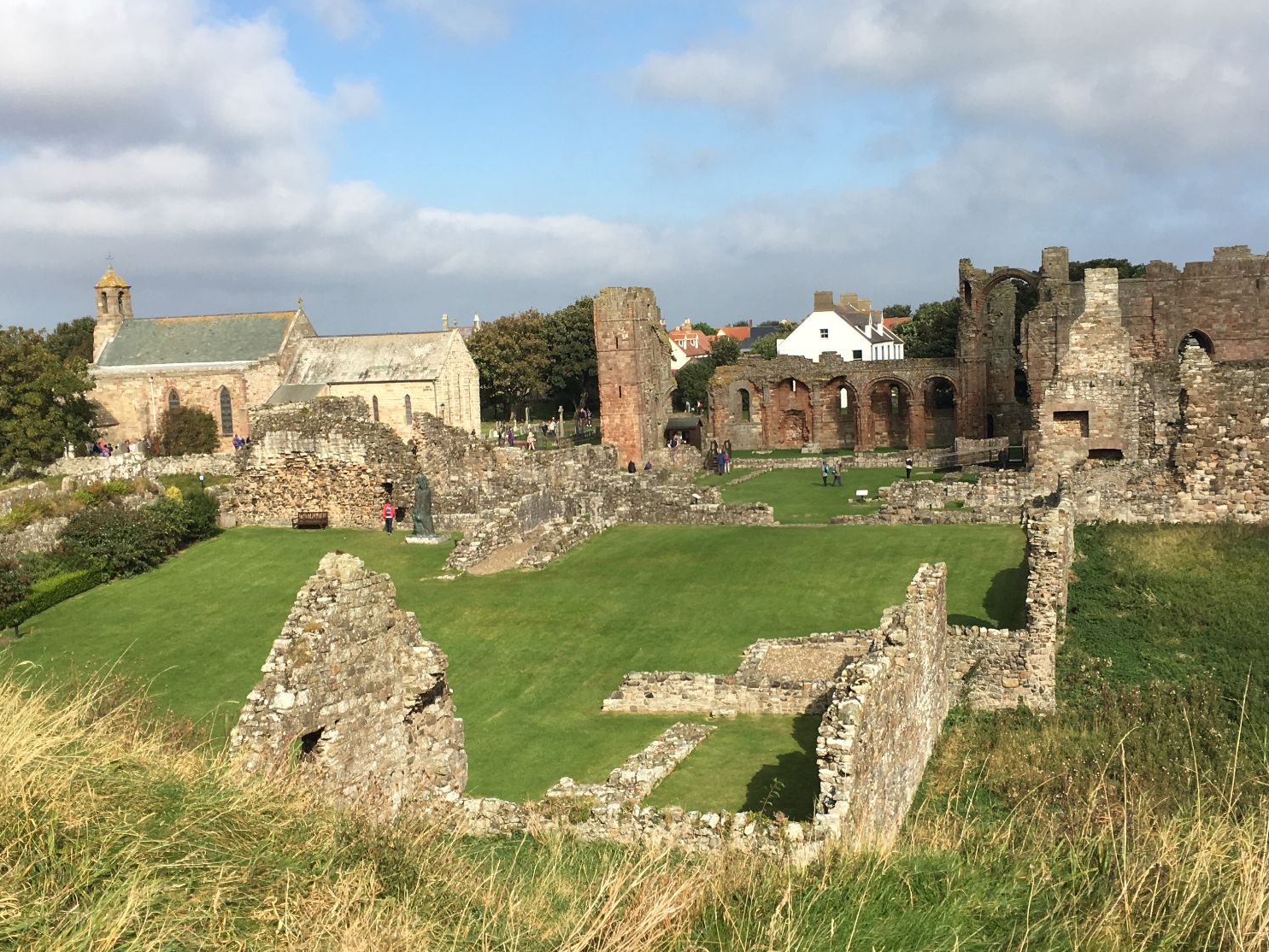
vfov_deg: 35.9
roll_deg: +2.3
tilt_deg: -5.6
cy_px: 513
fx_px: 1466
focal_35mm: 40
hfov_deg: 46.8
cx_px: 682
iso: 25
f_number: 2.2
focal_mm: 4.15
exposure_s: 1/1709
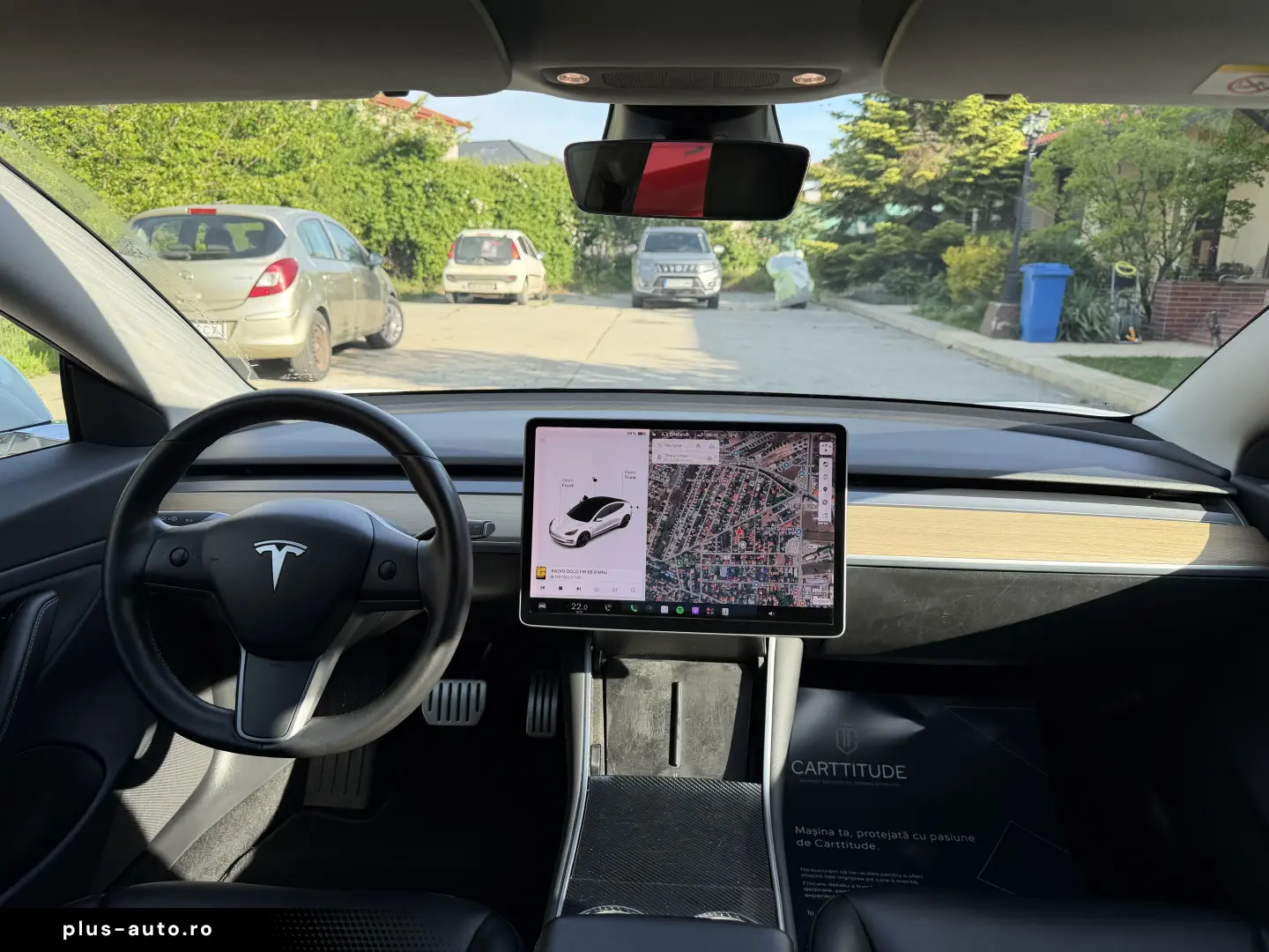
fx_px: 880
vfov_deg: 56.8
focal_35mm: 24
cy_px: 476
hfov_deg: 71.6
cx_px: 634
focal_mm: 6.76
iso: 80
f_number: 1.78
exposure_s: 1/677
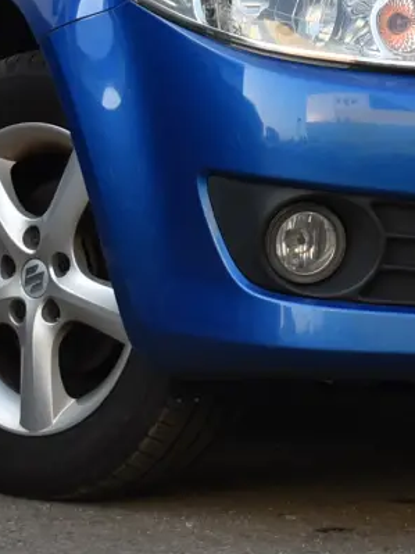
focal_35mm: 187
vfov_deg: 10.4
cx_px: 613
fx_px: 2991
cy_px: -89
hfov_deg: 7.8
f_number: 5
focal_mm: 32
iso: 400
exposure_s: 1/250
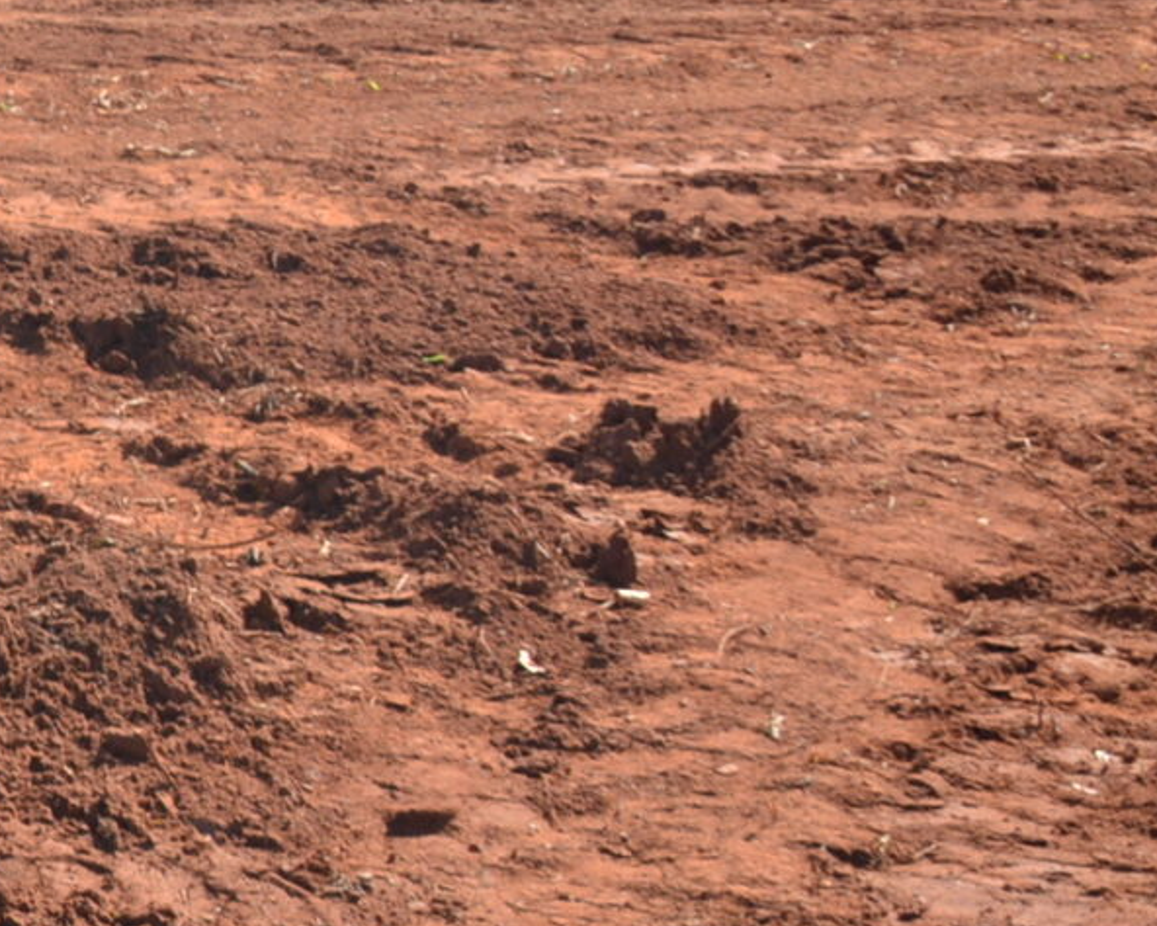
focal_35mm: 134
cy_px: 120
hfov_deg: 12.3
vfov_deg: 11.5
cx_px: -1339
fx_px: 4590
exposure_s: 1/1250
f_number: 5.6
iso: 400
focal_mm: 22
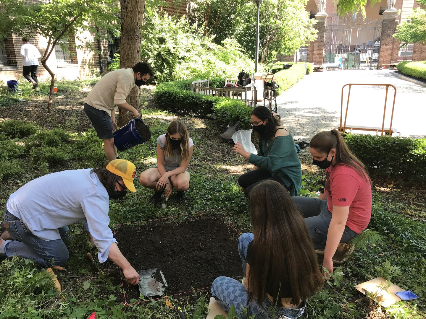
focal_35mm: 28
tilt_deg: -15.8
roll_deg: +1.4
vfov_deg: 49.7
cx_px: 213
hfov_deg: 63.4
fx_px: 345
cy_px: 160
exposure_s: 1/124
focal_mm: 3.99
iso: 20
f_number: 1.8
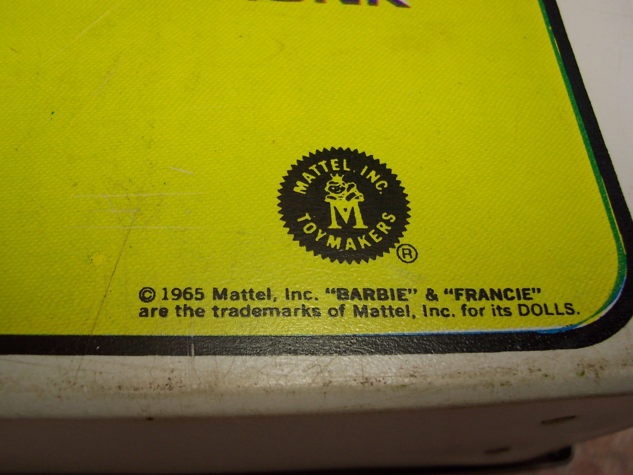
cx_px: 316
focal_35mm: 37
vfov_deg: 38.7
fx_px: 677
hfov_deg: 50.1
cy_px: 238
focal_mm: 5.6
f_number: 2.8
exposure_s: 1/90
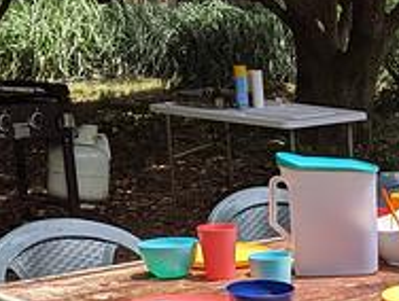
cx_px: 552
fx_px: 1028
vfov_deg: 16.4
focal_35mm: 89
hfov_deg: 19.8
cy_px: 296
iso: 53
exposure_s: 1/2611
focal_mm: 4.44
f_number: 1.8
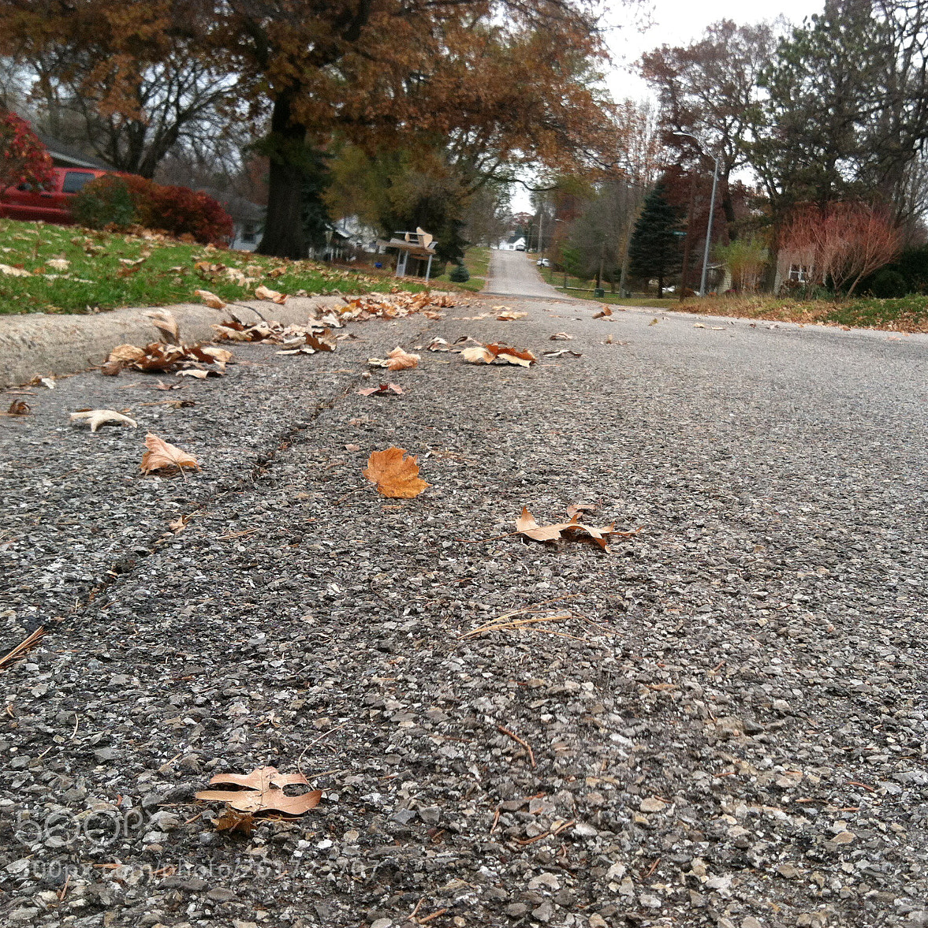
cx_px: 598
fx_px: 1274
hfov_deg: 39.7
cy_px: 460
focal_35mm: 42
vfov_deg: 40.0
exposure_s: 1/172
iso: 80
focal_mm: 3.85
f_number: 2.8
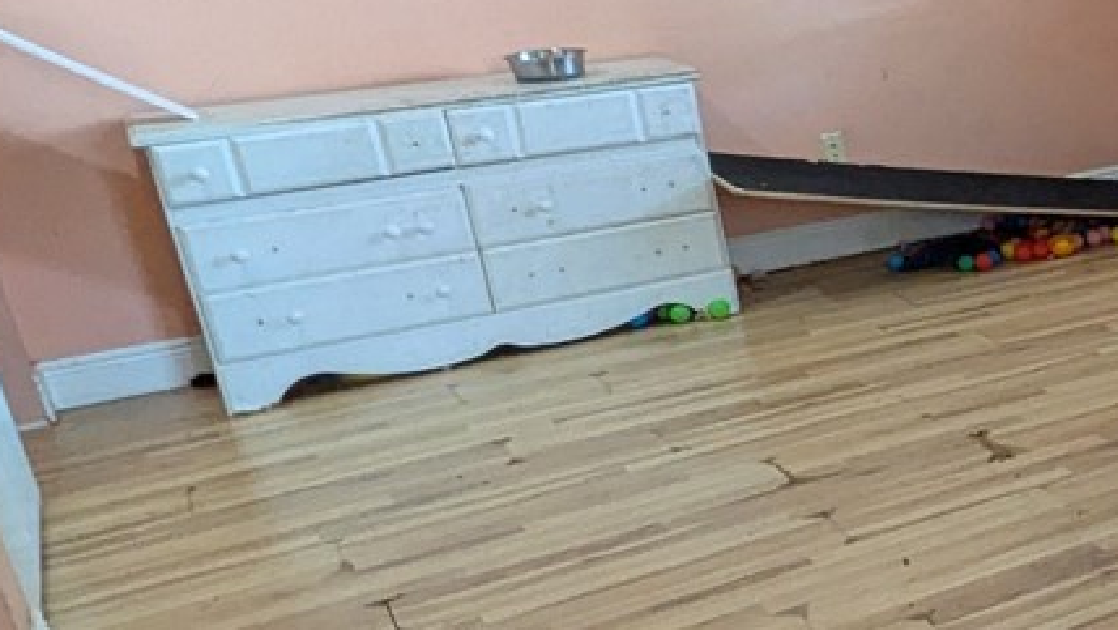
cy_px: 337
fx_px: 1690
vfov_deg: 21.1
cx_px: 1549
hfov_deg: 28.2
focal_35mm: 57
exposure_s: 1/30
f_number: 2.2
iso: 266
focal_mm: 1.85
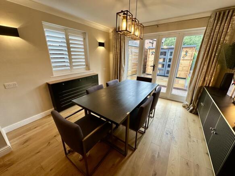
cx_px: 118
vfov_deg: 85.7
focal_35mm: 14
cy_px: 88
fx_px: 95
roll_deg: -0.4
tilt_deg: -18.3
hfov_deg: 102.1
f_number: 2.2
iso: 160
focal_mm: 2.22
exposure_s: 1/100
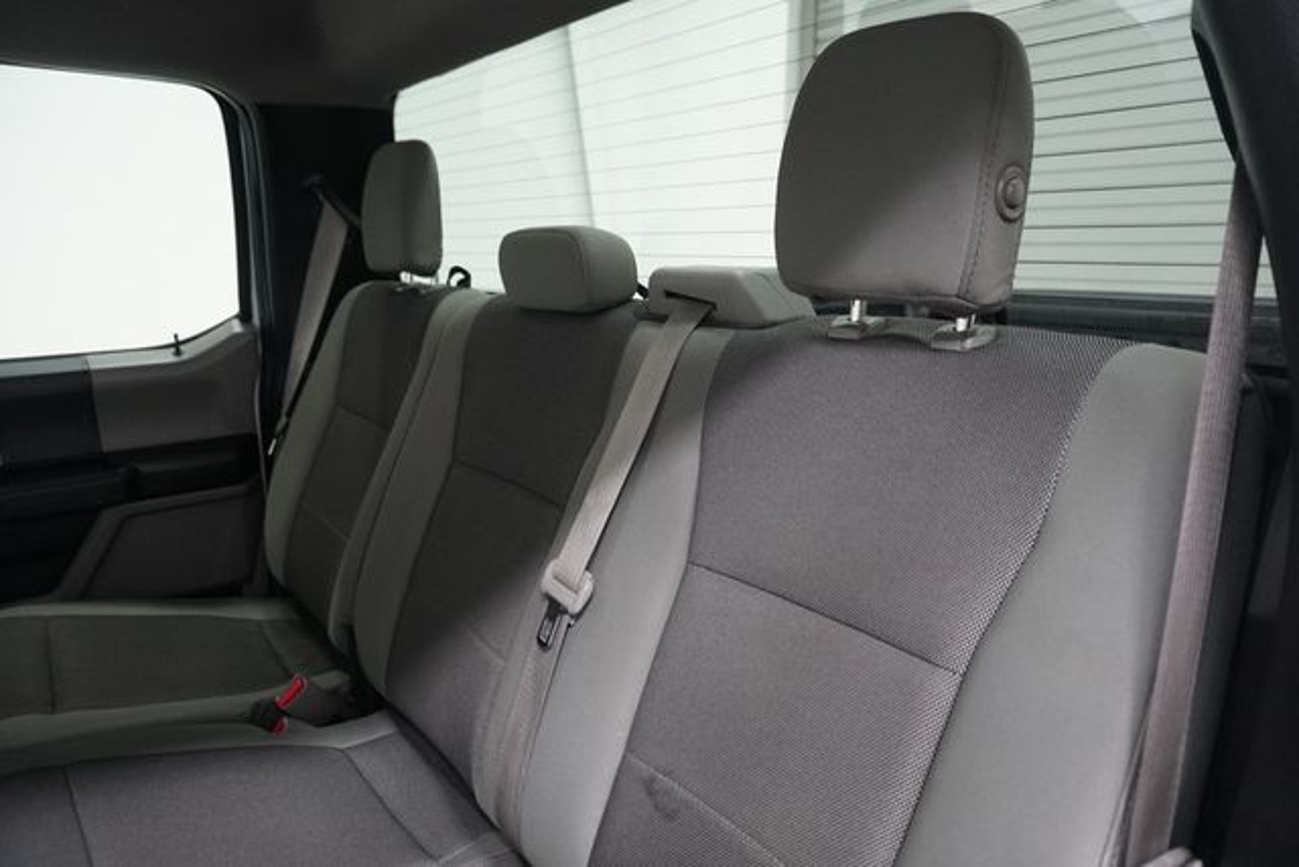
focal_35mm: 24
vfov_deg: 53.2
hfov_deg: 73.7
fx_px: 866
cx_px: 650
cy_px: 434
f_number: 3.5
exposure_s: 1/160
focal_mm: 16
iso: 2500
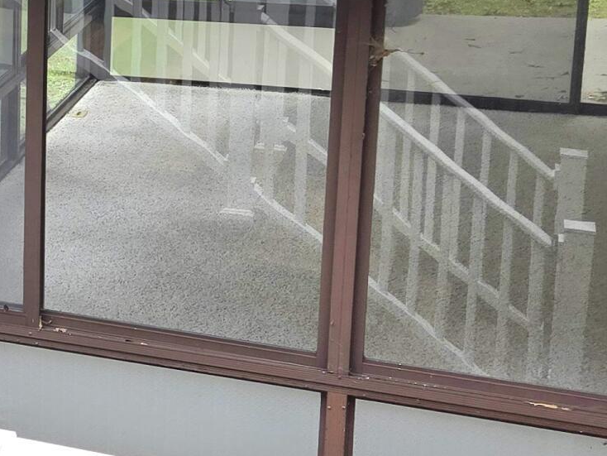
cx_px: -309
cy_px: 25
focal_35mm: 94
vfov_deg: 15.5
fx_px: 1649
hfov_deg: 18.4
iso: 25
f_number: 1.8
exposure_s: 1/500
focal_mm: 5.4
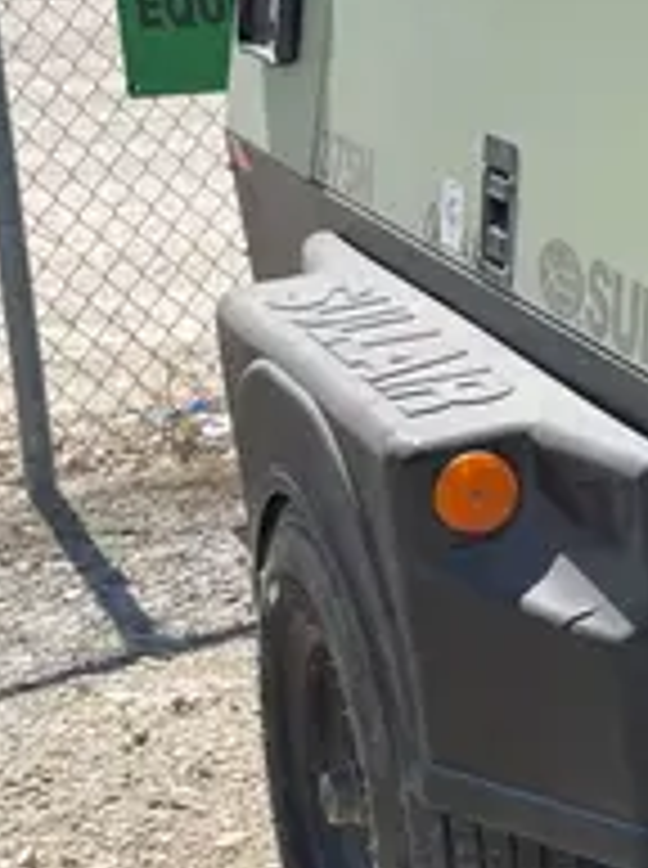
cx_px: 1094
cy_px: 340
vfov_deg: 19.8
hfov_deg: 13.6
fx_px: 2479
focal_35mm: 99
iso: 32
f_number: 1.6
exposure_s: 1/3509
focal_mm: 4.2
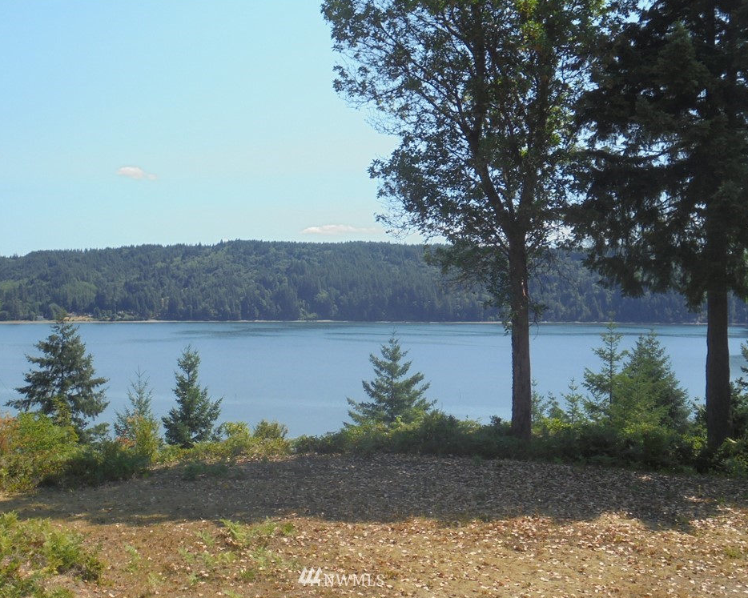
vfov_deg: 32.7
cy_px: 299
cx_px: 343
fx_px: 1018
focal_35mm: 46
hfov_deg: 40.3
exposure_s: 1/800
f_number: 4.5
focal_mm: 7.8
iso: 100
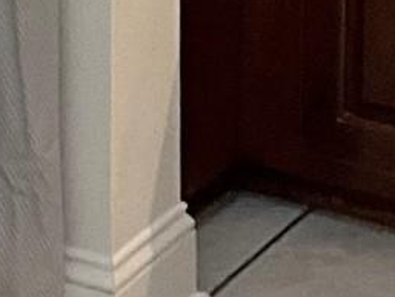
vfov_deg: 5.8
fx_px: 2637
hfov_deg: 8.4
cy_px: -709
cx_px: 570
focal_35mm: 231
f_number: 1.8
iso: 125
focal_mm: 3
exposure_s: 1/60
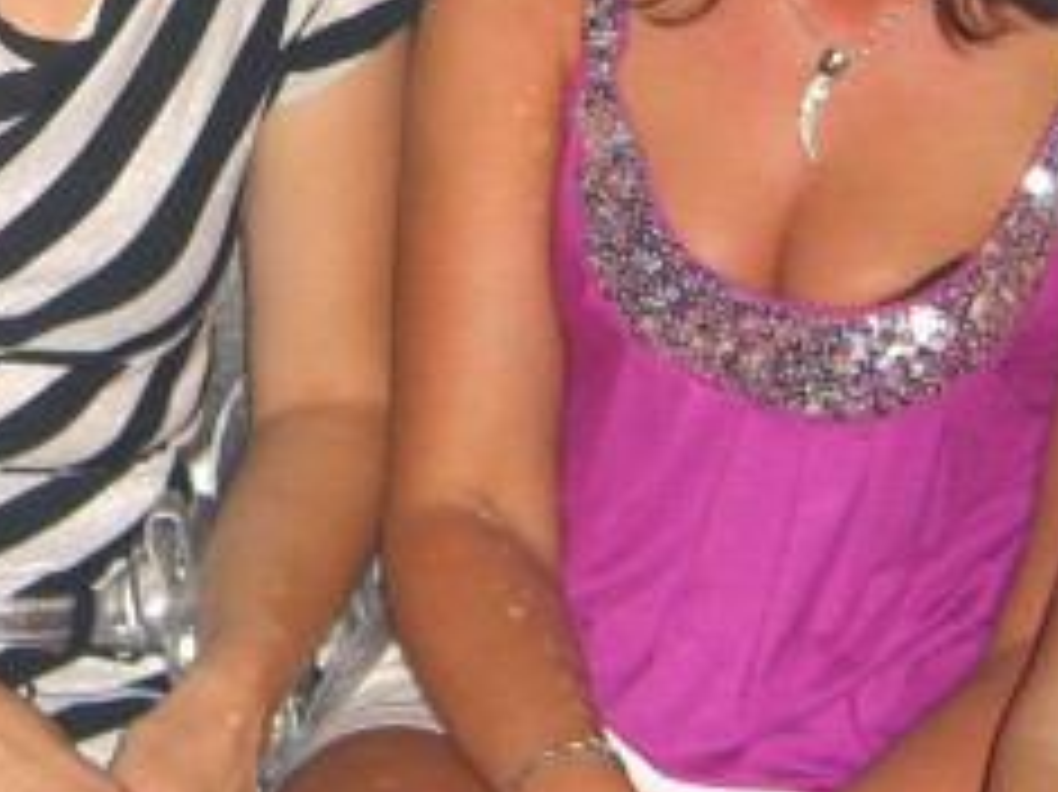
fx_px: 2963
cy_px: -126
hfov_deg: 19.5
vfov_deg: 14.8
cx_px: -50
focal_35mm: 97
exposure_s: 1/60
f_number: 2.8
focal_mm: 7.9
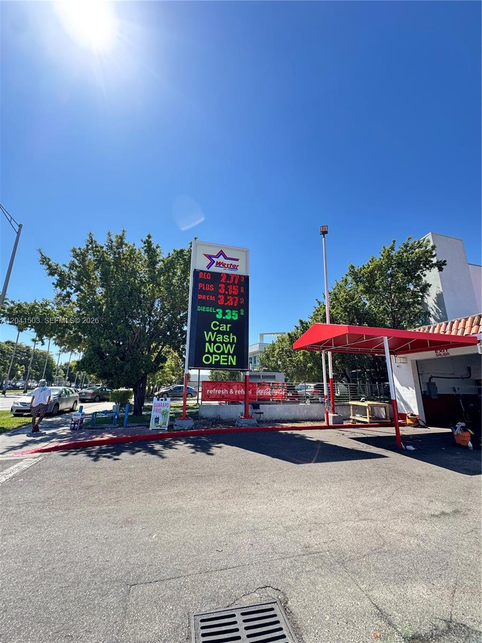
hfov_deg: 85.7
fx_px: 260
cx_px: 241
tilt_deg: +15.1
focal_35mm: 14
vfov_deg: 102.1
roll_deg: -0.4
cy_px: 322
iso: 40
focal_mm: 2.22
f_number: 2.2
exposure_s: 1/505
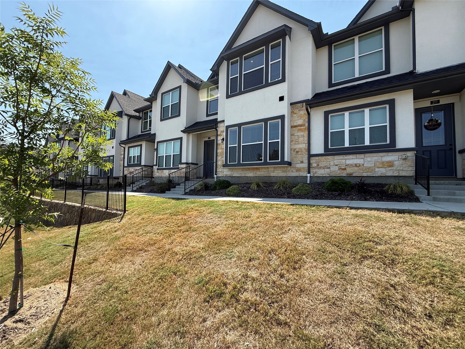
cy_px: 174
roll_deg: -1.9
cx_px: 232
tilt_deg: +2.2
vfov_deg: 85.7
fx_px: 188
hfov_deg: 102.1
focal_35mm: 14
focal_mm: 2.22
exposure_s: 1/1534
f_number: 2.2
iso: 64
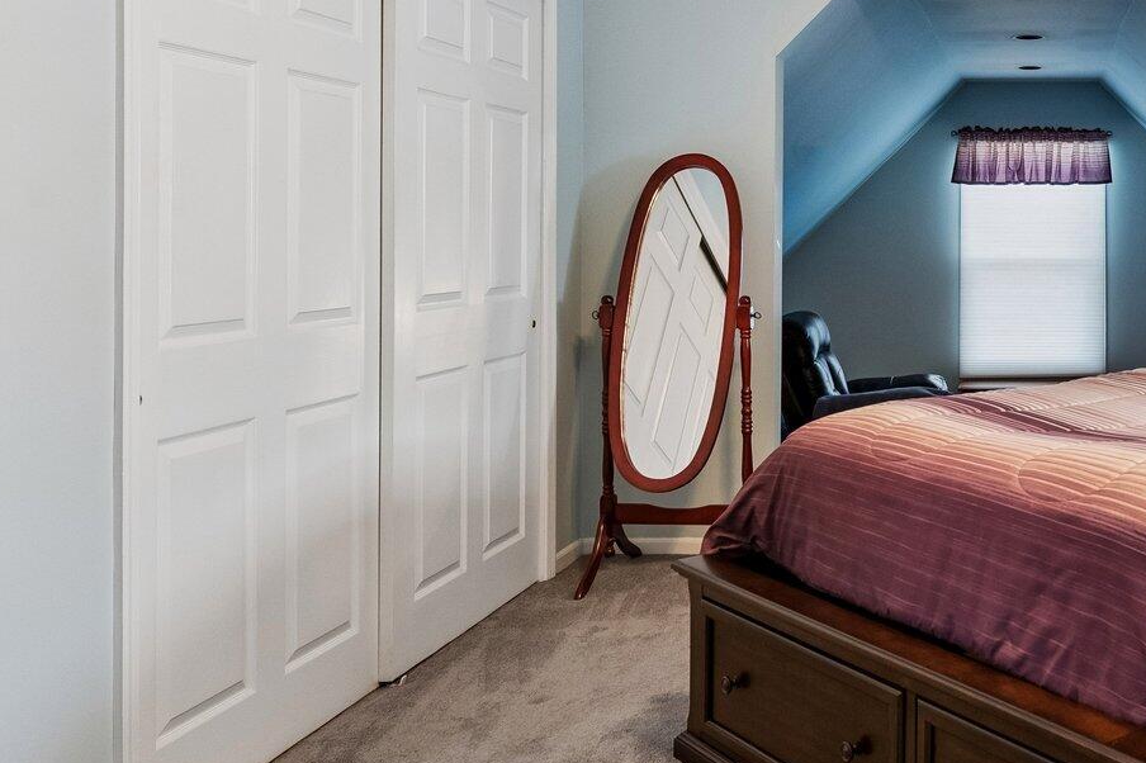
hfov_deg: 53.4
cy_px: 216
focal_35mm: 34
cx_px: 852
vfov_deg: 38.1
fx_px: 1082
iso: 1000
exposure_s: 1/25
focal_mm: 15
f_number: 7.1
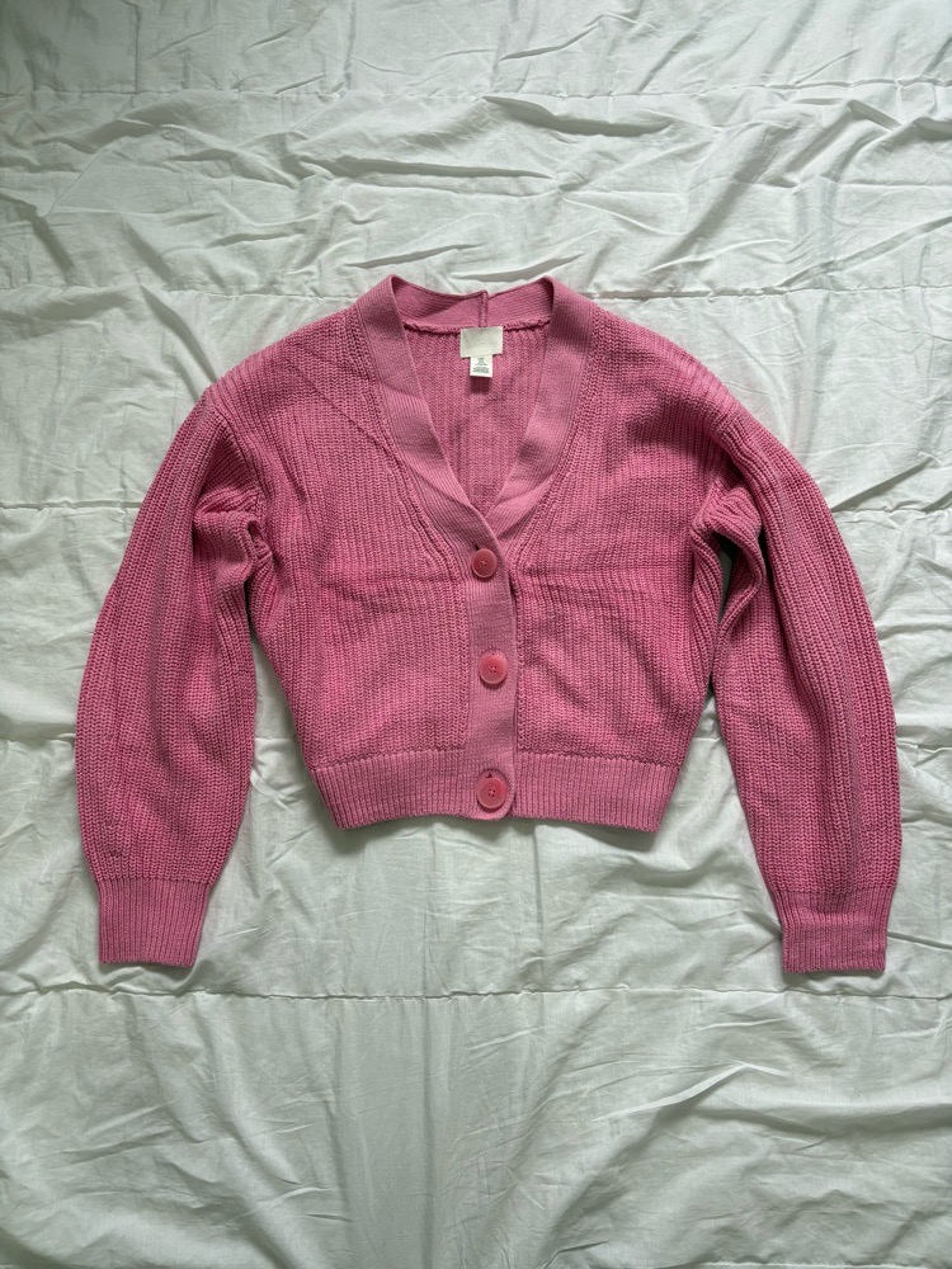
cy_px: 634
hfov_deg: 53.1
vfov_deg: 67.3
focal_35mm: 26
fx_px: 953
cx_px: 476
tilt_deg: -80.4
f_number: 1.6
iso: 100
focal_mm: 5.96
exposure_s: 1/100
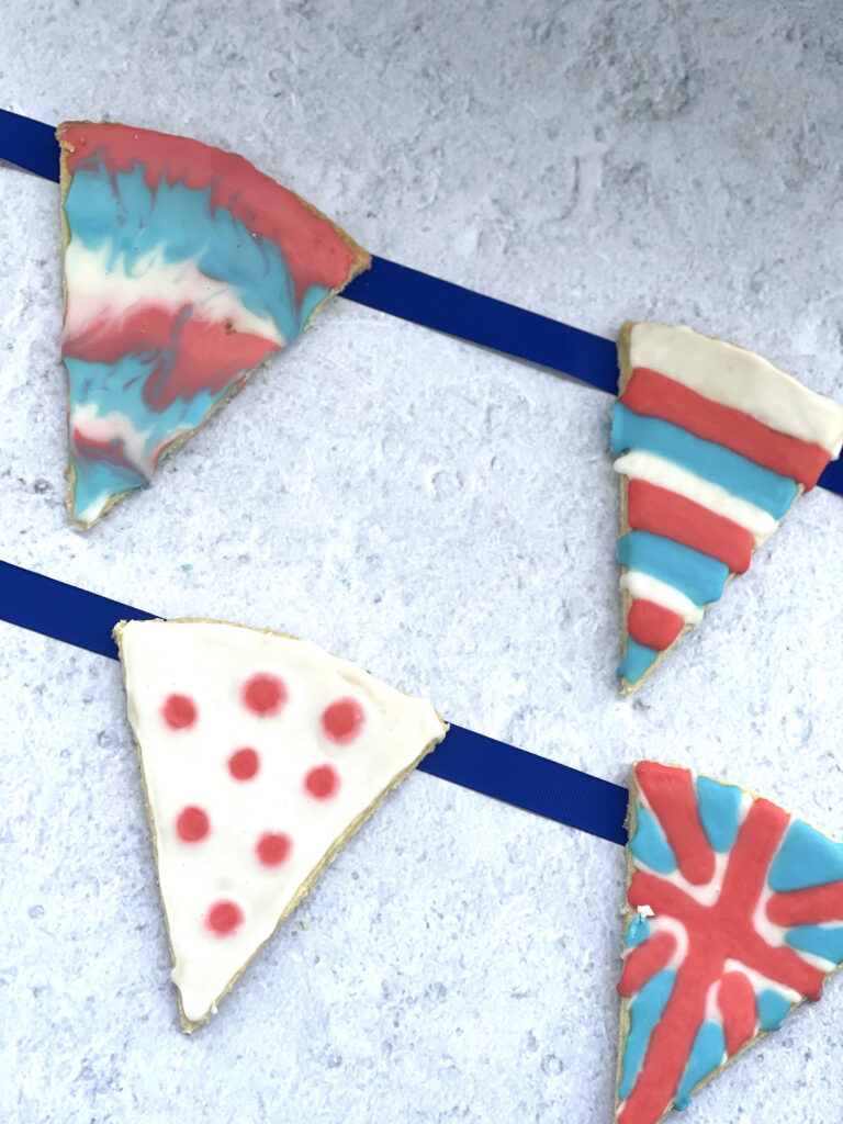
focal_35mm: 64
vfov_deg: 30.3
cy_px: 562
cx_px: 422
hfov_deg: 22.9
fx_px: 2078
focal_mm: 7.5
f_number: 2.2
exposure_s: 1/121
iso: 50
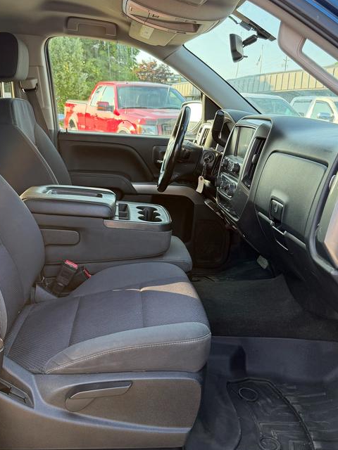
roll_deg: -2.6
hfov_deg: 39.5
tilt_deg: -12.7
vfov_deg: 51.3
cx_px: 142
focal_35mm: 36
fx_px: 469
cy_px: 219
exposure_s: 1/185
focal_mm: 6.76
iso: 100
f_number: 1.78
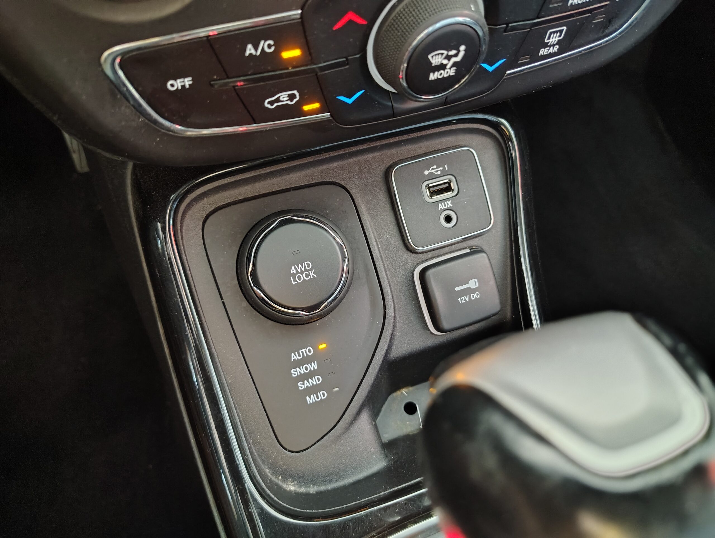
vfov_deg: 56.9
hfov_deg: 71.5
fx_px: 496
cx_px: 358
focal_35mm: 24
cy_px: 269
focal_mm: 5.56
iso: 4503
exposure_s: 1/24
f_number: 1.8
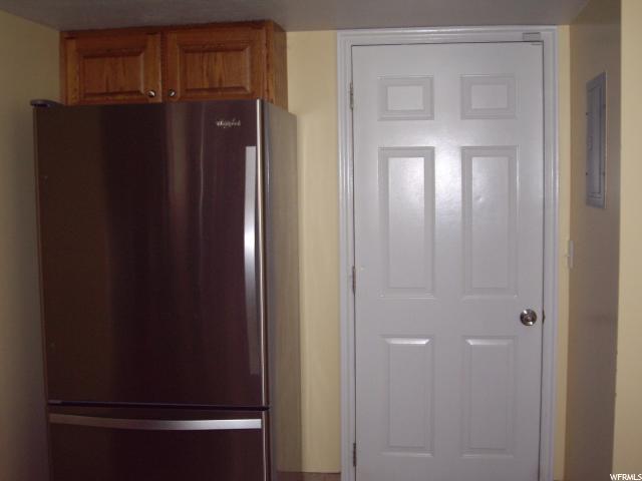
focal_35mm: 47
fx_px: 872
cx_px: 321
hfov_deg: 40.4
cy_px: 240
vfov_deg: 30.9
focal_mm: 7.6
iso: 200
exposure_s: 1/50
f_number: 3
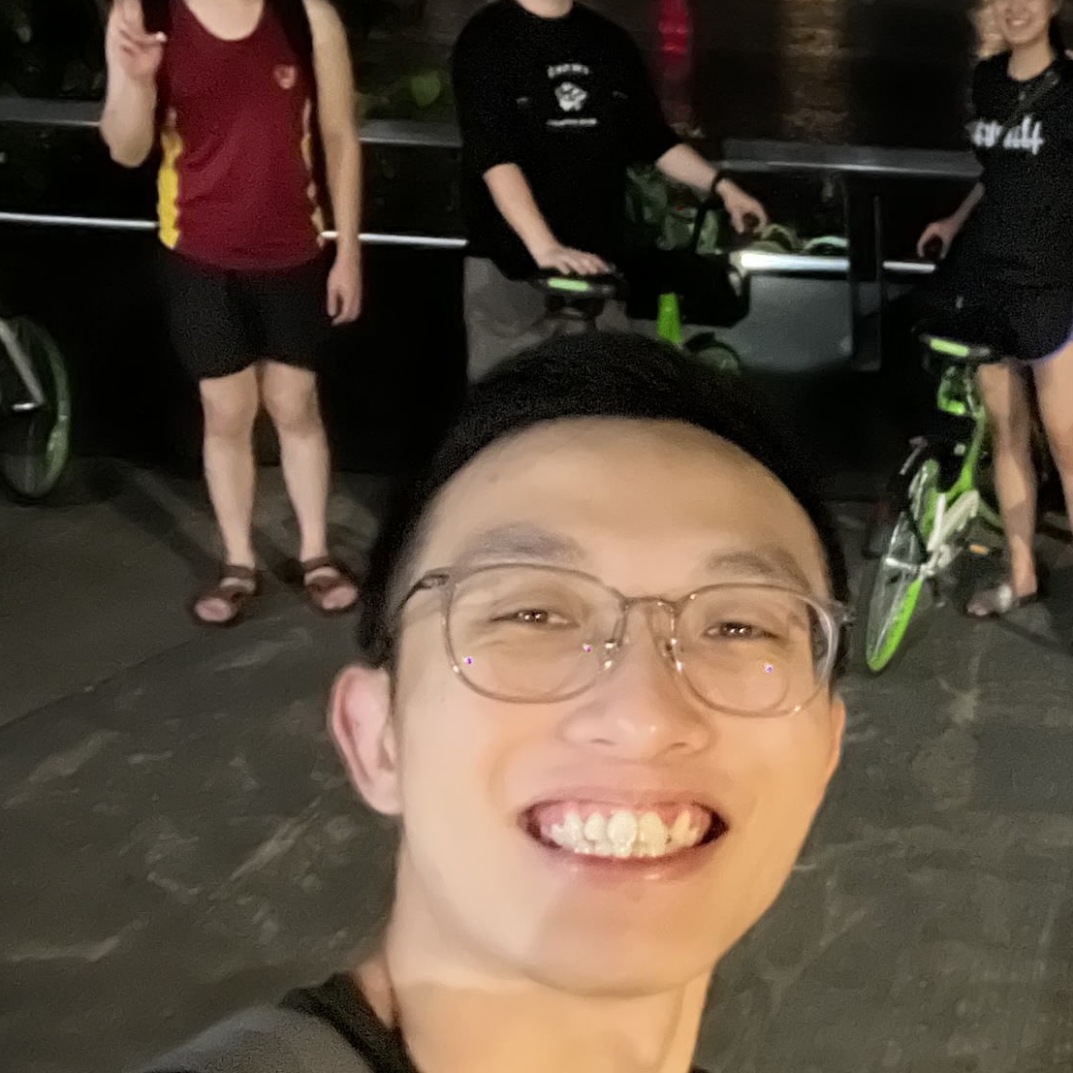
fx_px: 1648
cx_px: 1106
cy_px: 453
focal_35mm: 47
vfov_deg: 36.0
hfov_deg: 32.7
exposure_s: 1/8
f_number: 2.2
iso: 2500
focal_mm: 2.71
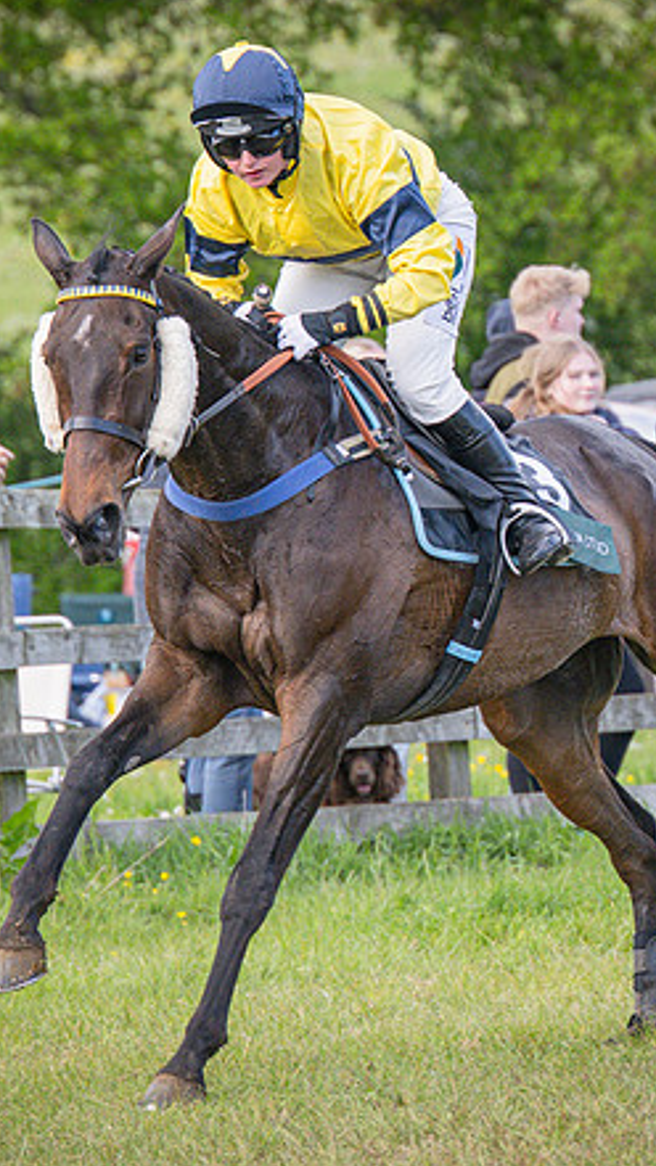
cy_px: 491
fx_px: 12805
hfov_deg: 2.9
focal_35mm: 414
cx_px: 524
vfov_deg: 5.2
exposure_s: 1/1600
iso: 800
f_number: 4
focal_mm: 140
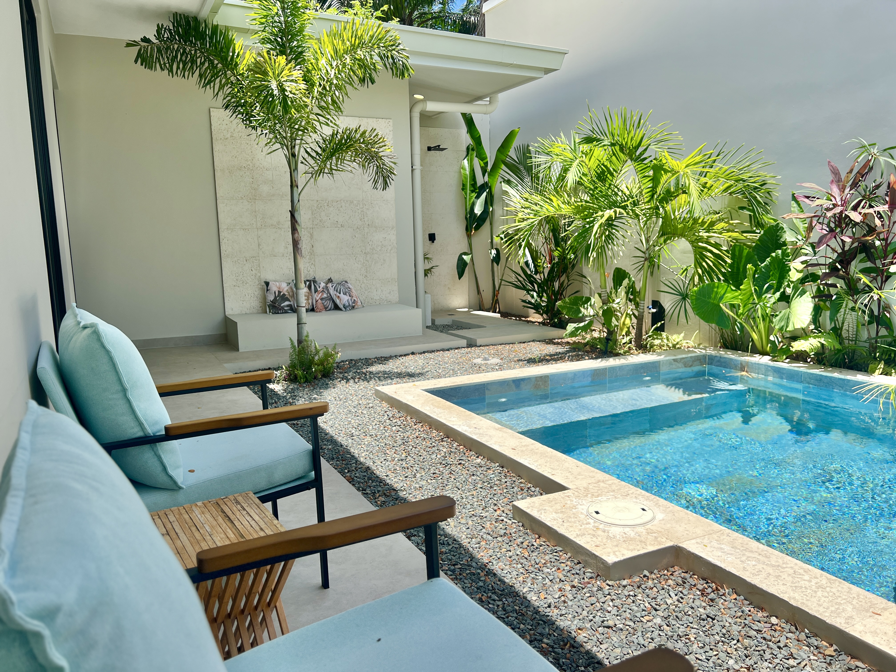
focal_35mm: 26
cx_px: 448
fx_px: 673
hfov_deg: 67.3
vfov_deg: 53.1
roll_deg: +1.3
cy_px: 336
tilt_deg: -8.5
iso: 50
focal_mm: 5.7
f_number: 1.5
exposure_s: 1/1751
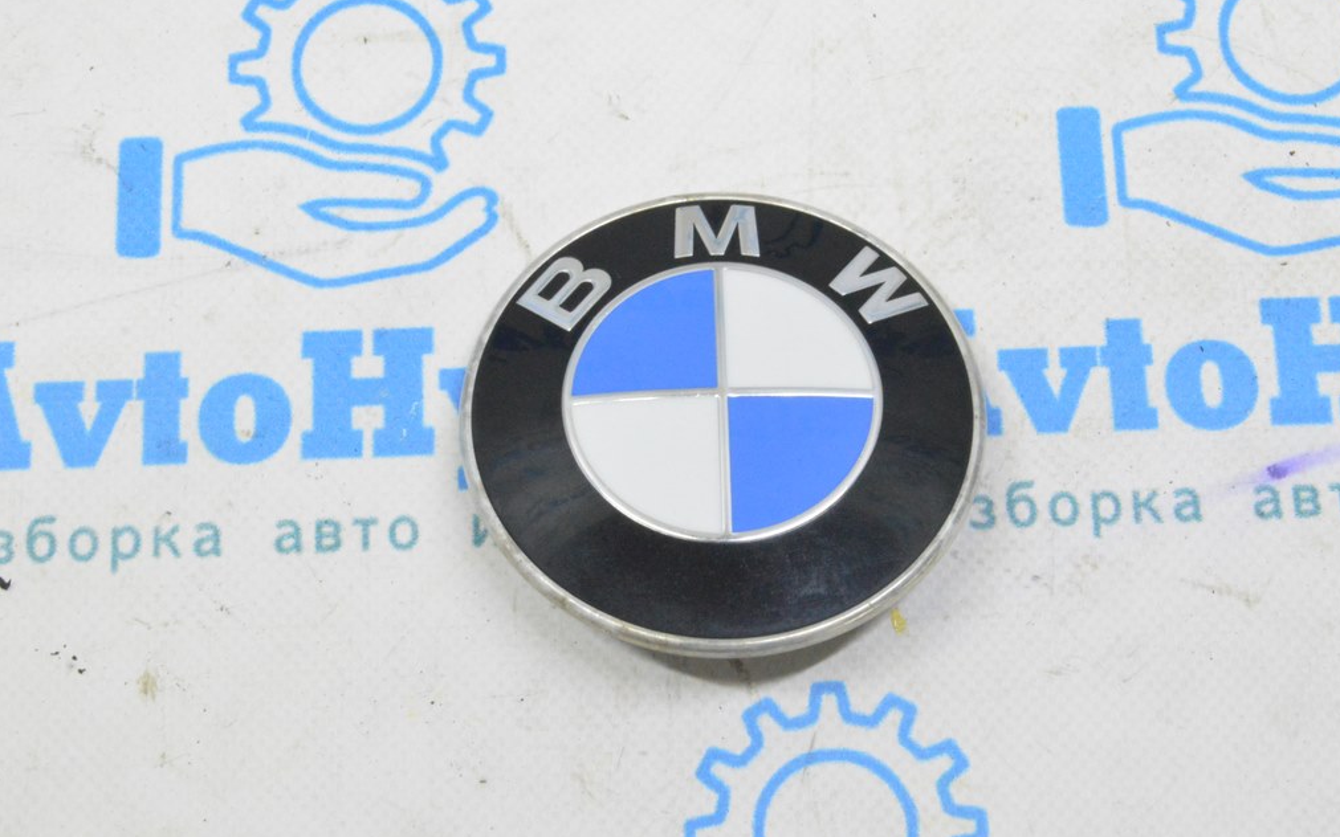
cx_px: 676
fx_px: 2374
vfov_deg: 20.0
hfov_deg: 31.5
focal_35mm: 65
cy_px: 393
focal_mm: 42
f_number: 20
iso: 6400
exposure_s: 1/15
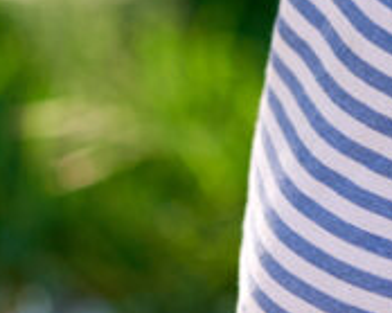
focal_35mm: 276
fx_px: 3200
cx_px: 508
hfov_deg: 6.9
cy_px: -32
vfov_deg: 5.6
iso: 100
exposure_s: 1/2500
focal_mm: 50
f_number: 1.4
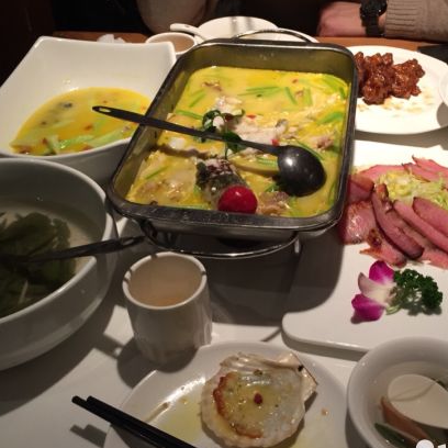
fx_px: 644
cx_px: 296
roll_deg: -1.8
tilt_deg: -40.7
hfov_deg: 37.9
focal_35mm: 44
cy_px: 234
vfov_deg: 38.3
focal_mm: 4.15
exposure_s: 1/30
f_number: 2.2
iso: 80
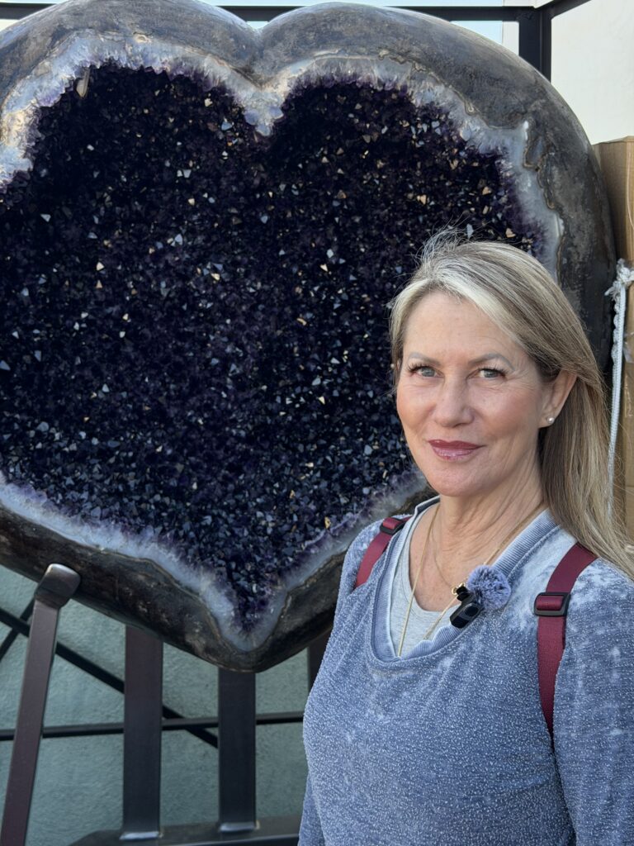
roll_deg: -0.8
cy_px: 423
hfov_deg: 30.3
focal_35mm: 48
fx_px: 1172
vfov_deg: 39.7
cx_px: 317
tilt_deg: -5.0
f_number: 1.78
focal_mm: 6.76
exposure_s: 1/636
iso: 80
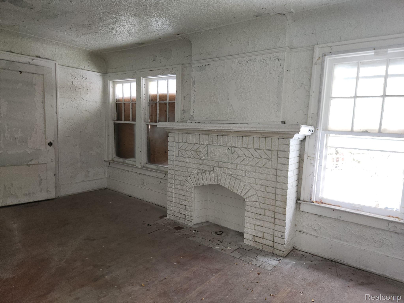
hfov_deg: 73.9
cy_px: 152
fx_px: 268
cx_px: 202
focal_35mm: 23
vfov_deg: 58.9
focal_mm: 5.4
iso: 50
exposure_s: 1/50
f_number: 1.8
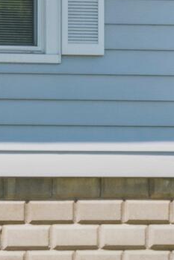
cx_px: -150
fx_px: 1869
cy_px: 54
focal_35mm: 258
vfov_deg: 8.0
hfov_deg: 5.2
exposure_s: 1/13
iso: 100
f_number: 18
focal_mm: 20
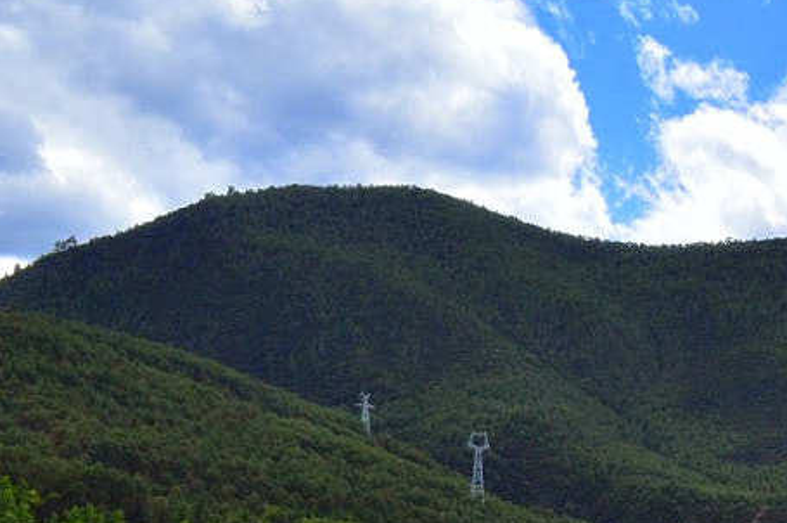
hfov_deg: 20.5
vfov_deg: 13.8
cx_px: 872
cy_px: 675
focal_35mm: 95
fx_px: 2074
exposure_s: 1/500
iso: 400
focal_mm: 18
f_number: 11
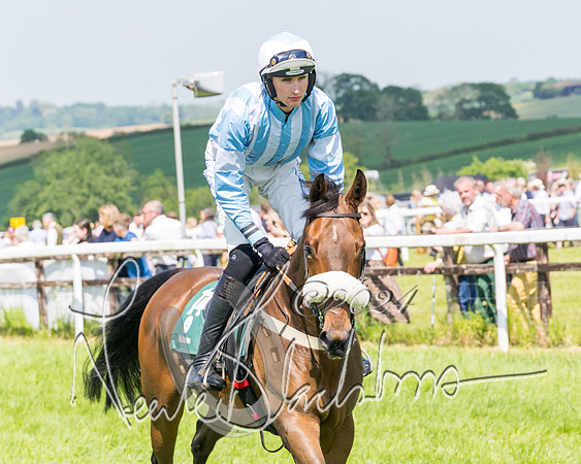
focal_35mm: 181
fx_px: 3113
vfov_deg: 8.5
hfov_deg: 10.7
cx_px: 315
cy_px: 224
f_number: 5
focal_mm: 77
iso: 200
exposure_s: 1/1000
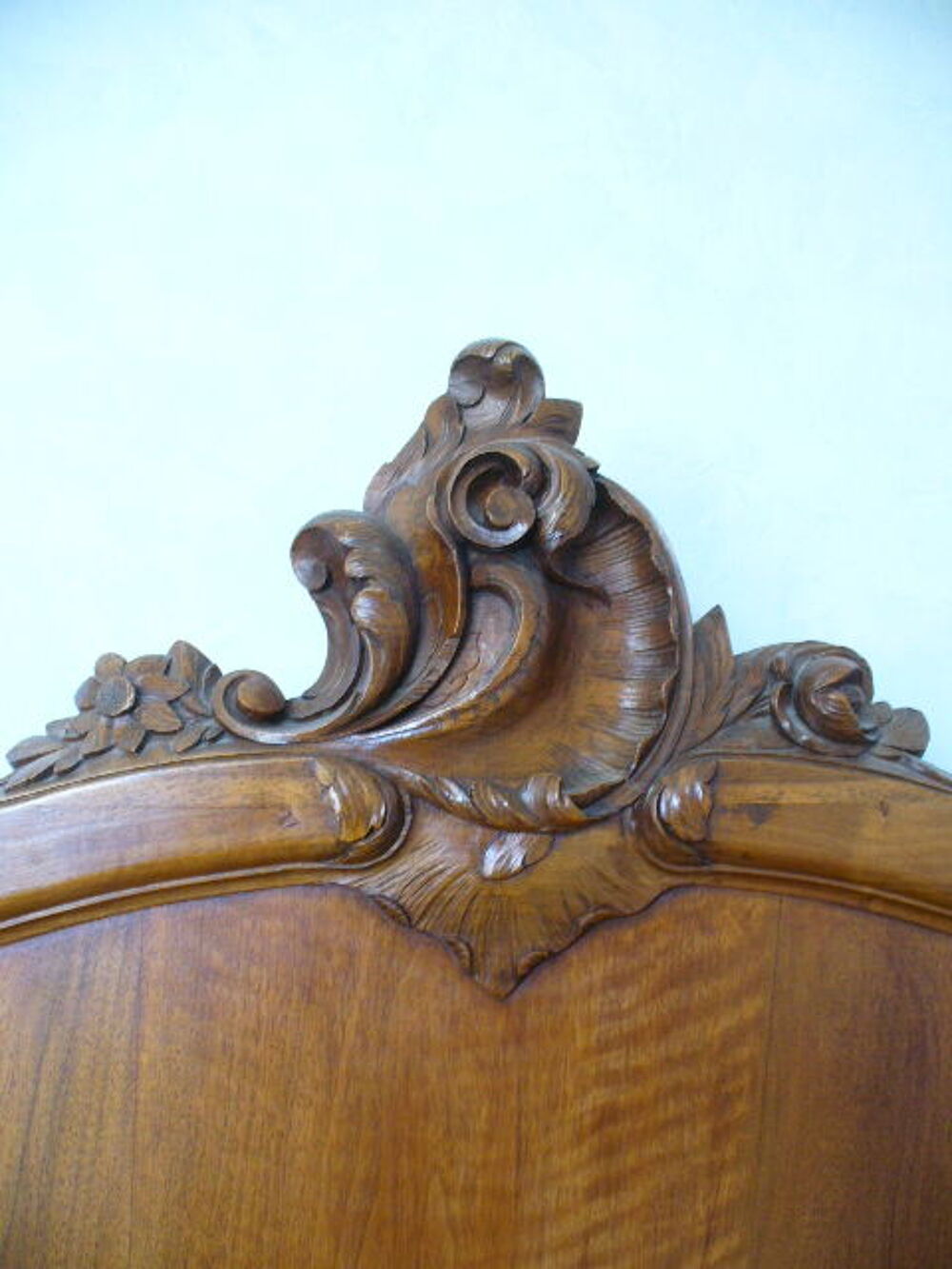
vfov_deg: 50.1
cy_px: 634
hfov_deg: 38.7
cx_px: 476
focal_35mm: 37
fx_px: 1357
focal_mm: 6.1
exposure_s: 1/13
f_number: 2.8
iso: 160
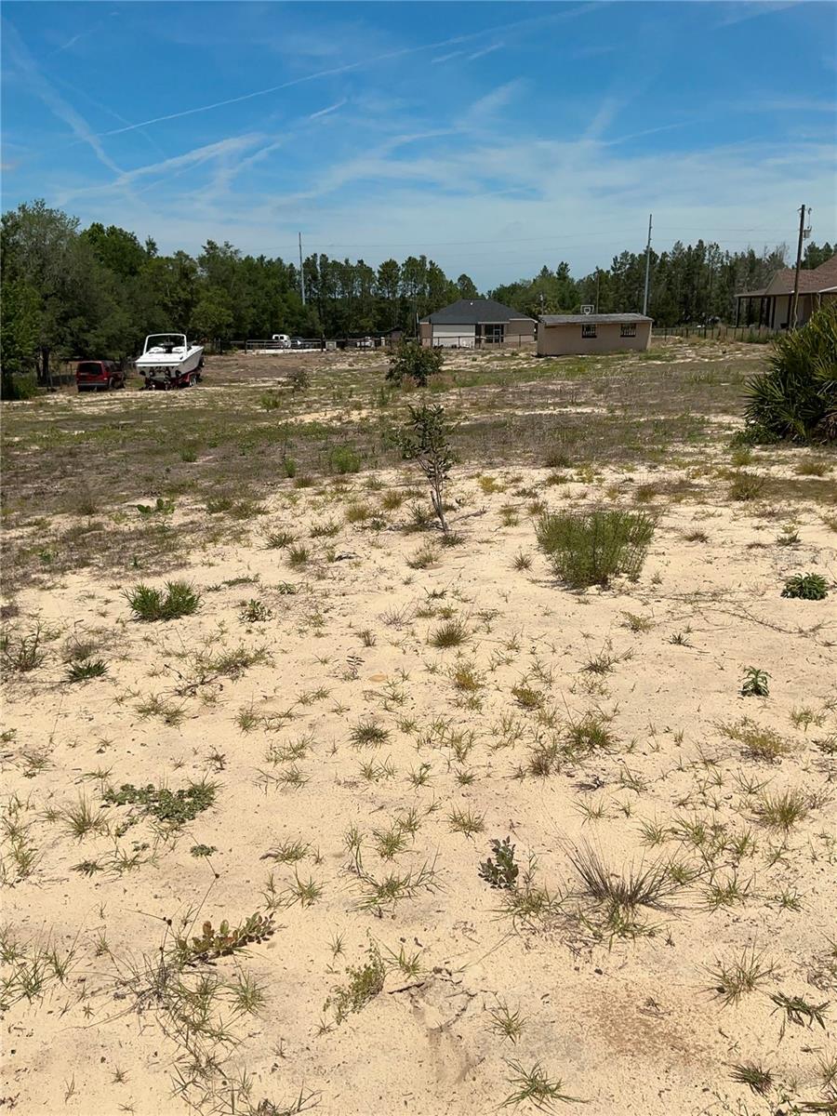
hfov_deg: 48.2
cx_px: 418
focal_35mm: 29
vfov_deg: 61.7
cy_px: 558
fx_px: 935
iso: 25
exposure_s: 1/5263
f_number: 1.8
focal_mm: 3
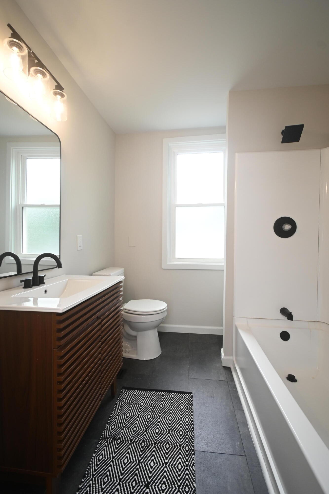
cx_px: 164
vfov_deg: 100.4
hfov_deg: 77.3
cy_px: 247
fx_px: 206
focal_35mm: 15
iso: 500
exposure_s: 1/100
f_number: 5.6
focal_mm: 10
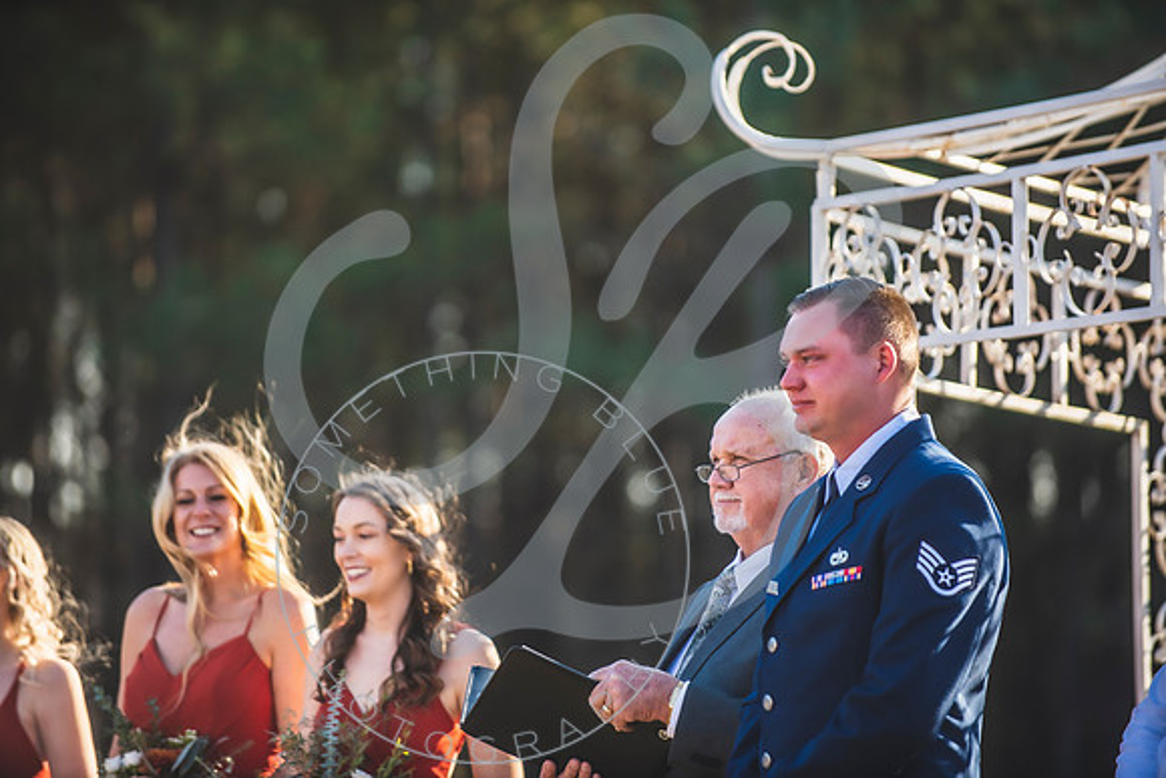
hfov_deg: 10.3
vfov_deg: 6.9
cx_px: 582
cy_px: 389
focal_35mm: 201
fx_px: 6498
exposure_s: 1/800
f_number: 2.8
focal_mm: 200
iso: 200
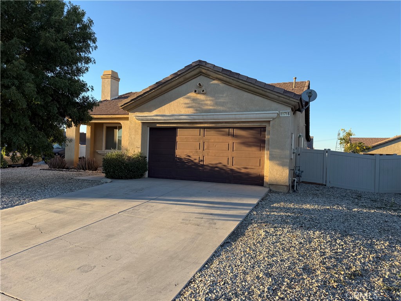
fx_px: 278
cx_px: 200
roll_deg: -1.3
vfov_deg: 56.8
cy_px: 150
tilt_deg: -1.8
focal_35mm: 24
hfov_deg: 71.6
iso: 80
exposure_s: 1/1337
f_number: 1.78
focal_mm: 6.76
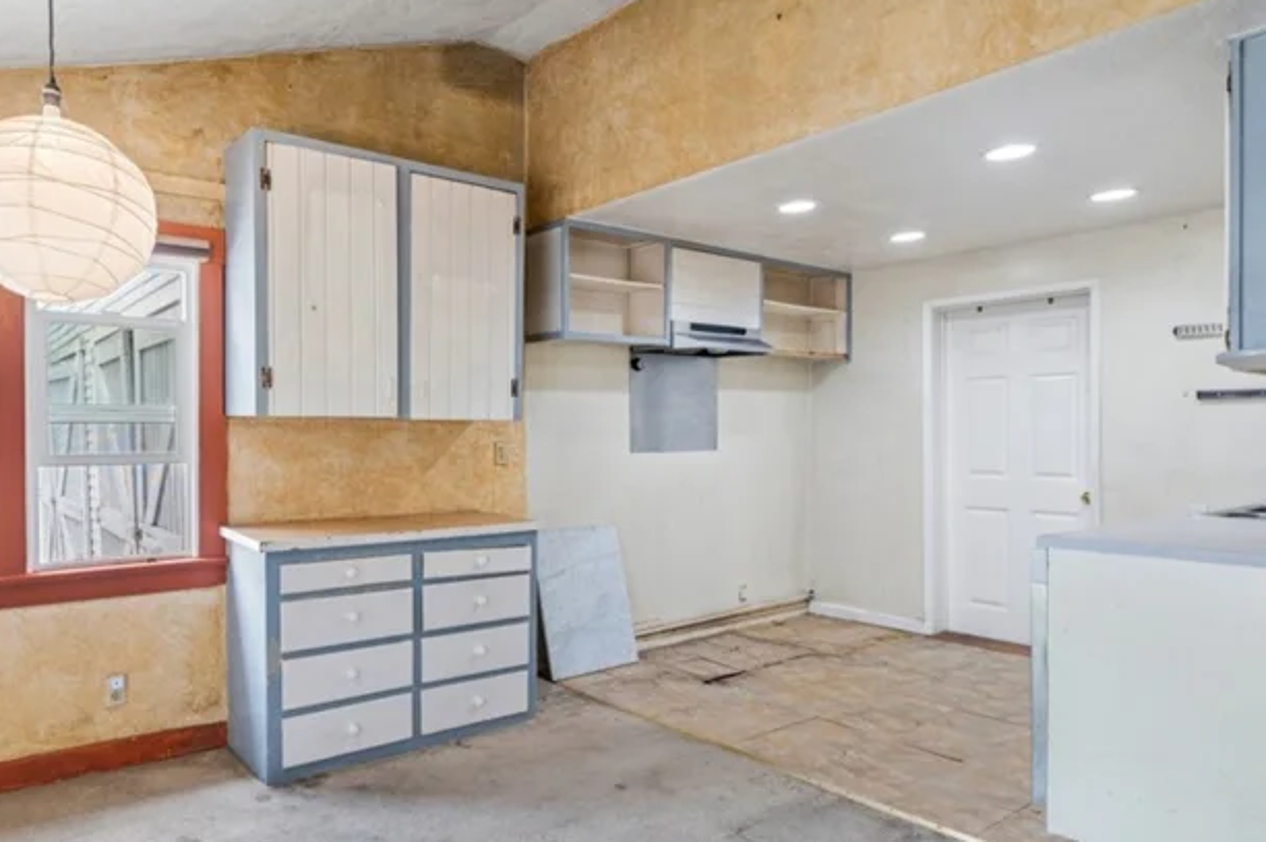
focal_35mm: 22
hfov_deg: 77.4
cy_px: 430
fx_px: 773
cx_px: 484
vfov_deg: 57.1
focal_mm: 16
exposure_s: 1/10
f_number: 9
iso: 200
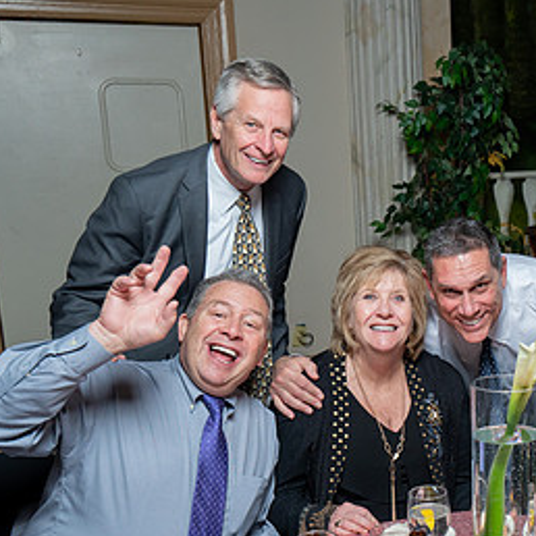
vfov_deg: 30.7
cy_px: 382
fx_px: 964
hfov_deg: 29.8
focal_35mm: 55
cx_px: 484
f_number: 5.6
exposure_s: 1/200
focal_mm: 27
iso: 1250
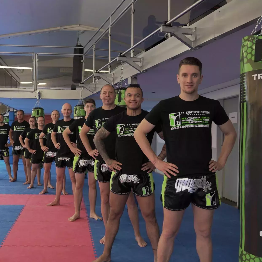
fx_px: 325
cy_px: 134
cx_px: 88
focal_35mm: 38
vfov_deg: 43.9
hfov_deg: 43.3
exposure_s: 1/25
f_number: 5.6
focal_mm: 29
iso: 800
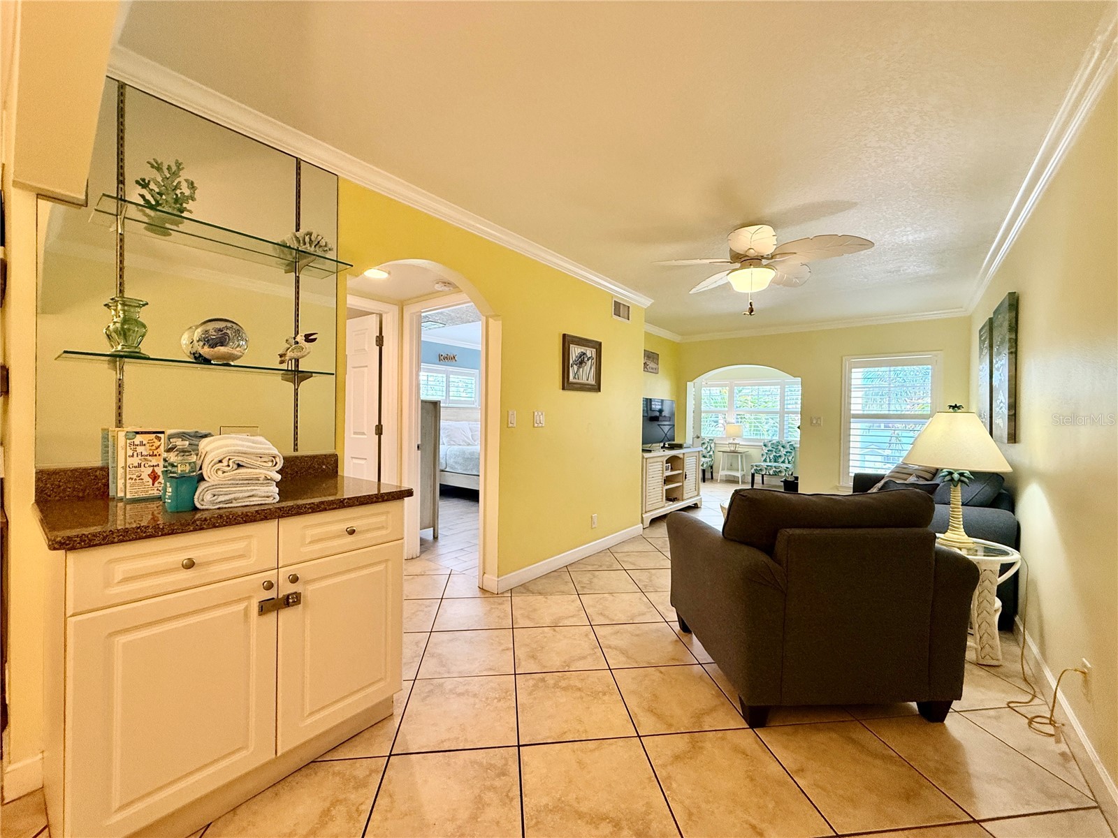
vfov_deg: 85.7
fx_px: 452
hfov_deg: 102.1
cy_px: 419
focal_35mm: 14
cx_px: 559
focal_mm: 2.22
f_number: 2.2
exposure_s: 1/120
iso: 250
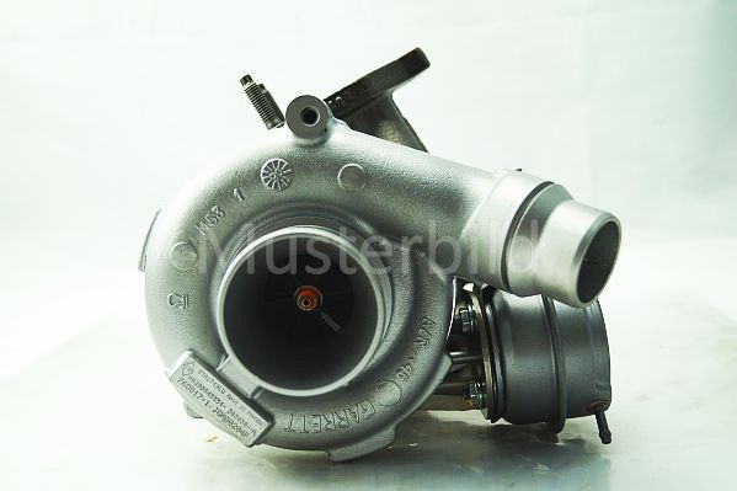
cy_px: 246
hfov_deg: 43.6
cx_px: 368
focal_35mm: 45
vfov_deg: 29.8
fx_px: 921
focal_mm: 30
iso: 250
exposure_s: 1/160
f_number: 4.5
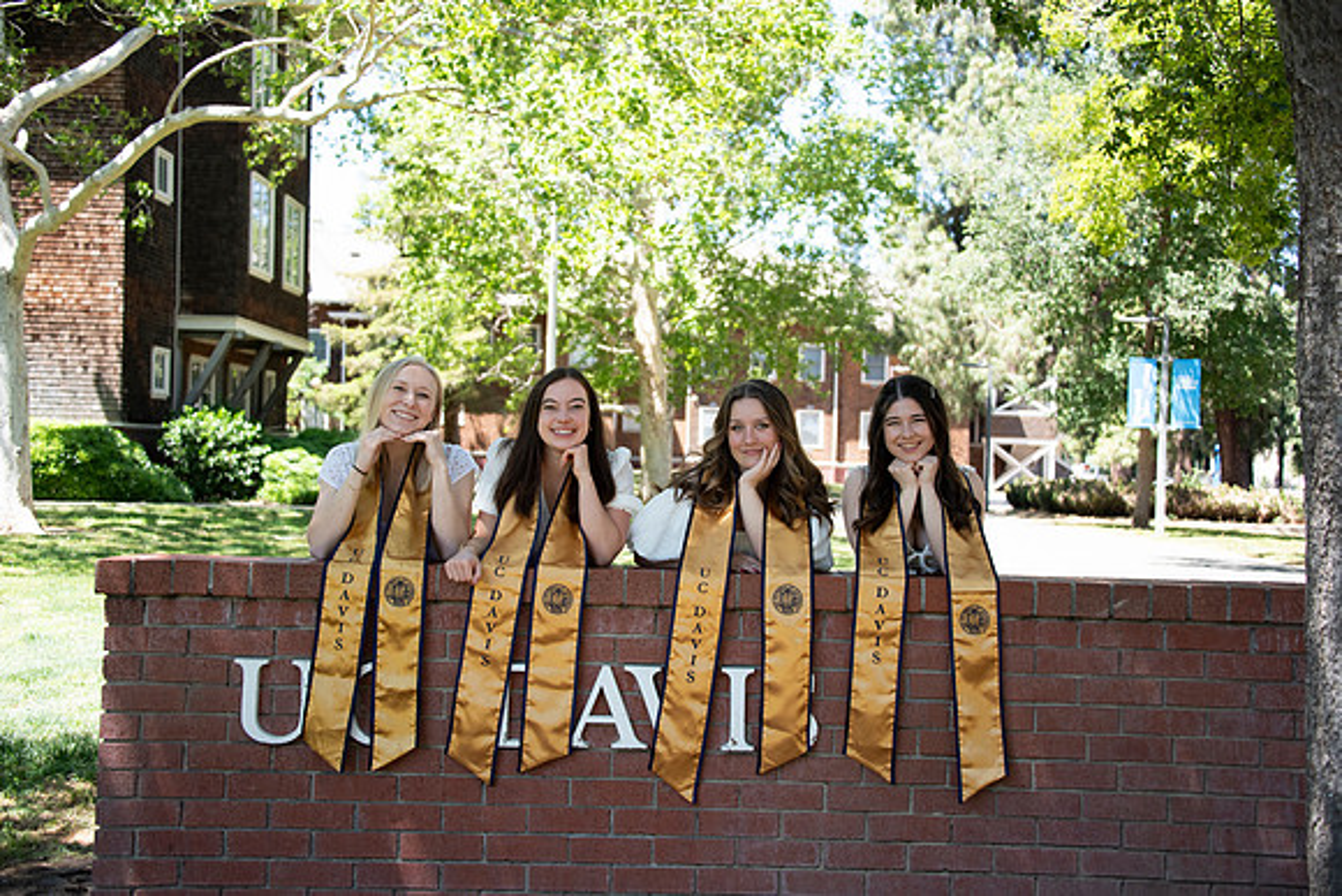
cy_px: 448
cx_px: 671
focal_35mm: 40
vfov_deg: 33.4
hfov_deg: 48.4
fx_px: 1491
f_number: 4
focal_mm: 40
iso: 640
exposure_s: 1/640
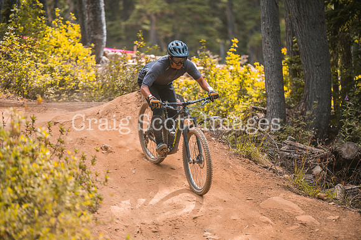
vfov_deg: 6.9
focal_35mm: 200
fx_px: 2004
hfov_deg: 10.3
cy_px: 120
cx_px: 180
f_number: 2.8
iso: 280
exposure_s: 1/1600
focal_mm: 200
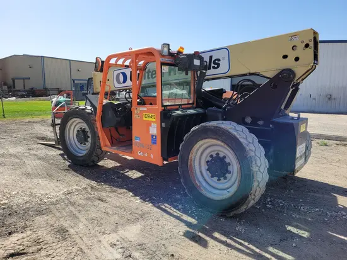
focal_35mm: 26
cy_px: 130
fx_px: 261
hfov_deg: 67.3
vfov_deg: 53.1
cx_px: 174
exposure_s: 1/1930
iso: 40
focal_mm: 5.4
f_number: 1.8
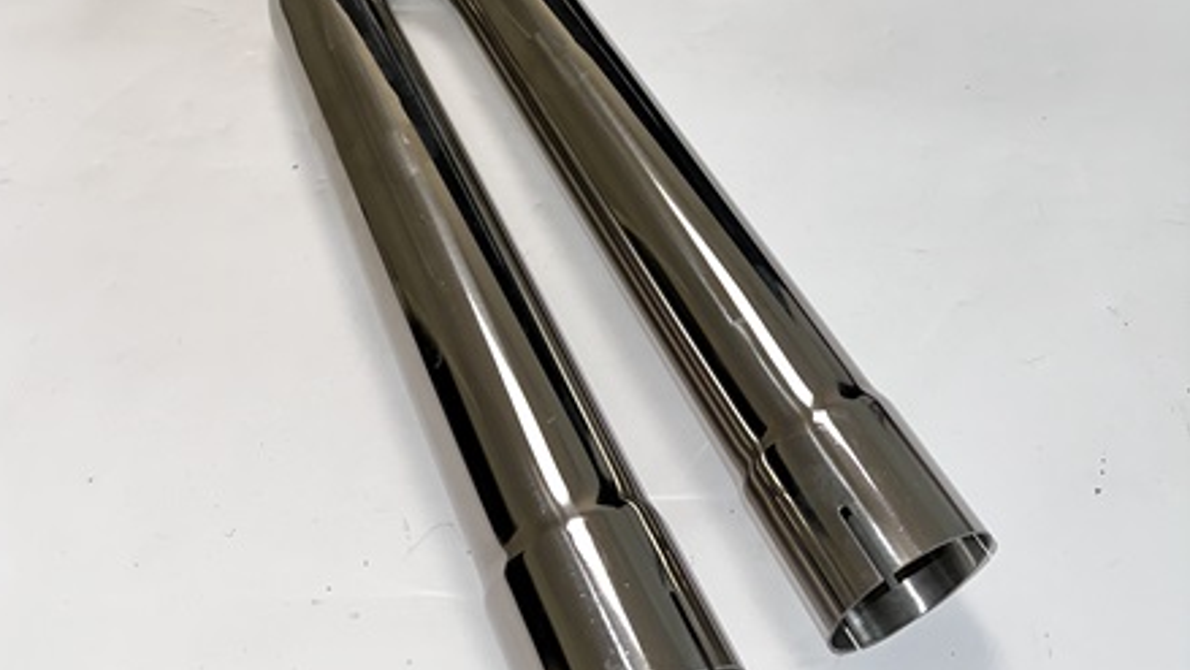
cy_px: 24
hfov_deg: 55.3
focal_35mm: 36
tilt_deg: -38.6
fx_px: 1136
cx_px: 579
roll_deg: -1.1
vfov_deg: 30.8
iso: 50
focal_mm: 6.86
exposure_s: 1/142
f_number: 1.78
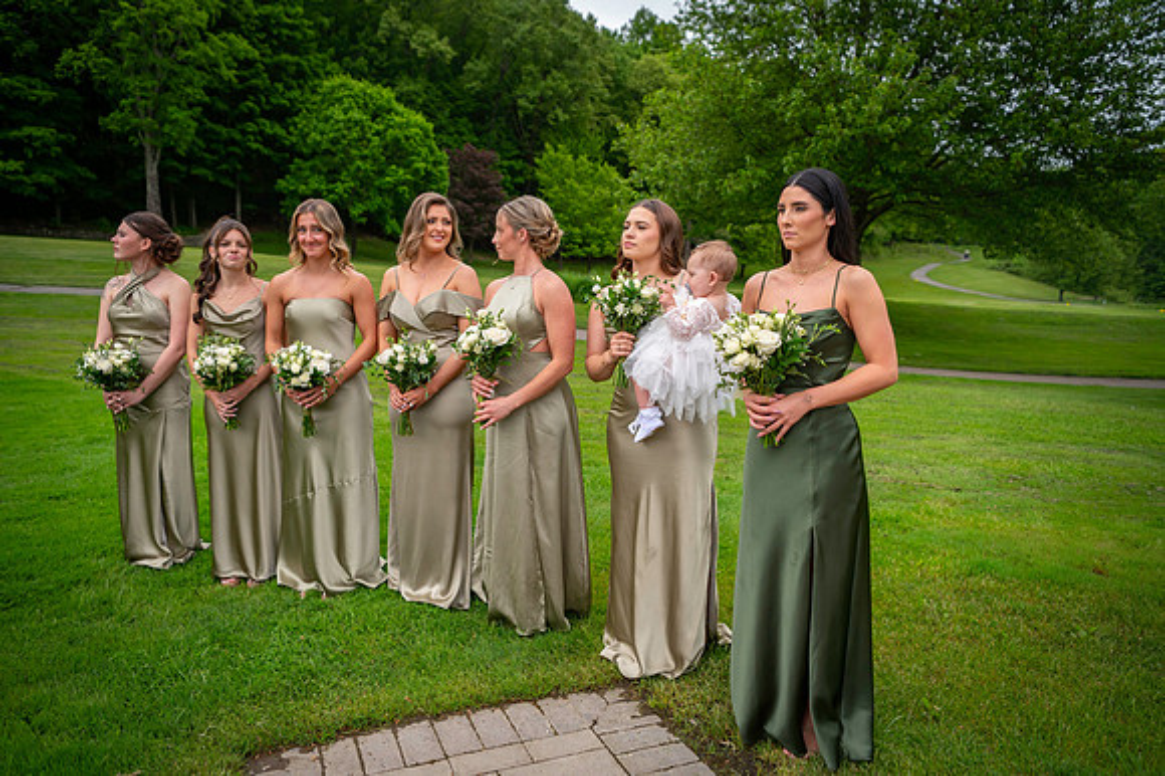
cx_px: 582
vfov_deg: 53.1
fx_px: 776
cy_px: 388
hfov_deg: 73.8
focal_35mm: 24
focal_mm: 24
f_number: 3.2
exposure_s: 1/3200
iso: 640
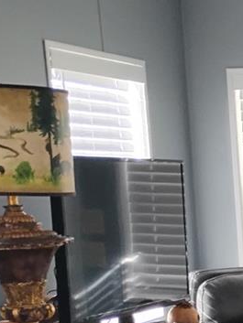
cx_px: 473
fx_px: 1141
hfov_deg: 11.1
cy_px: 439
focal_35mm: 122
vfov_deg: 15.3
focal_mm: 4.26
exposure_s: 1/60
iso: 438
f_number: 1.8
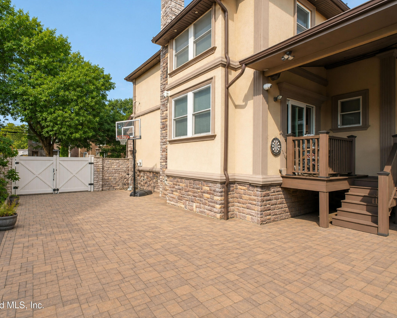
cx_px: 162
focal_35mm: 17
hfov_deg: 88.7
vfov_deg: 77.0
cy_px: 160
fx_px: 200
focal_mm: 10
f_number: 9
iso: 250
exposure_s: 1/160
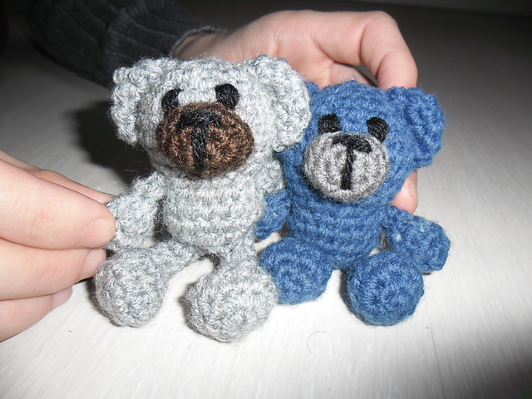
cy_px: 200
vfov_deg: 51.4
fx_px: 415
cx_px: 266
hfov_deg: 65.3
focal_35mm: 27
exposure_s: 1/45
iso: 80
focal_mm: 4.9
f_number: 3.5
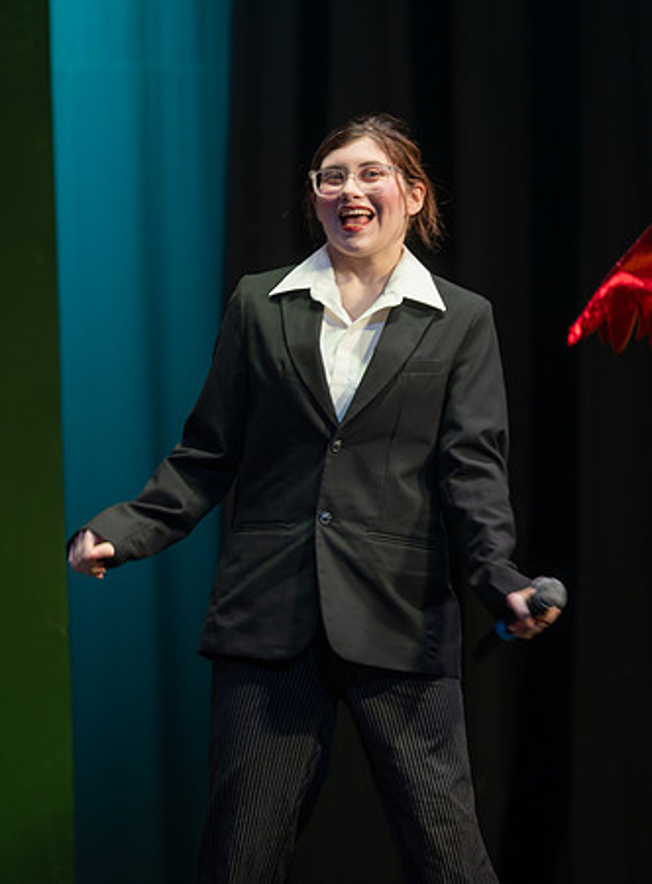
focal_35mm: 316
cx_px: 377
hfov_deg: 4.7
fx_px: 8008
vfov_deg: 6.3
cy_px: 420
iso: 140
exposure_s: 1/160
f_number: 2.8
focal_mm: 200
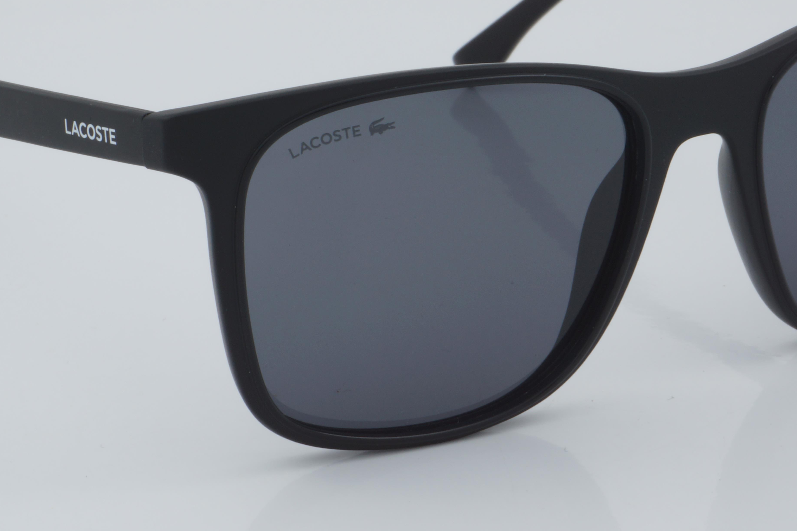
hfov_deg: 16.8
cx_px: 452
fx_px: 2701
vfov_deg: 11.2
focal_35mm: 122
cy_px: 184
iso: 100
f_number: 32
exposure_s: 1/4
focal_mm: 50
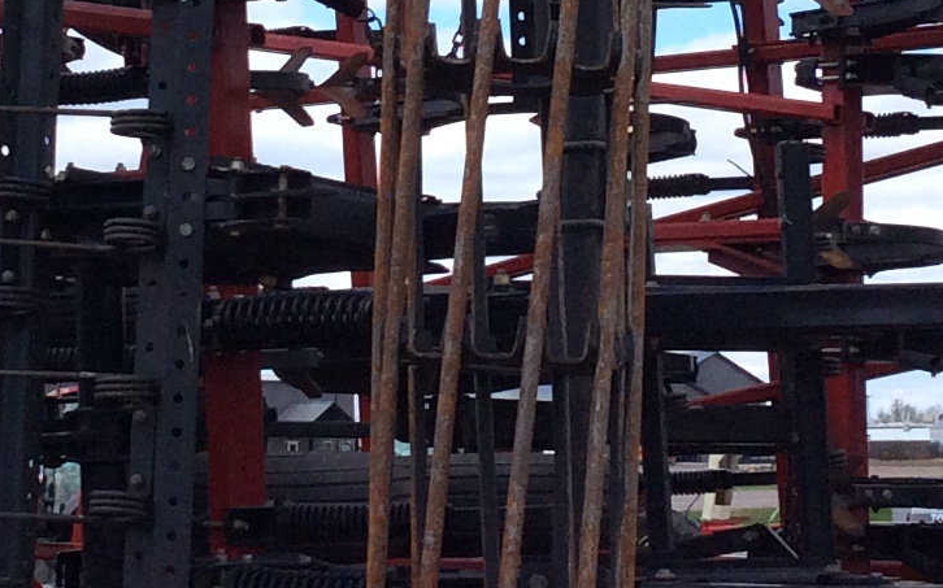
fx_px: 3108
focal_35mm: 121
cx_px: 330
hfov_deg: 17.2
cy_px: -56
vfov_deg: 10.7
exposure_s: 1/1546
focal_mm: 3.3
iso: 32
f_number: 2.4
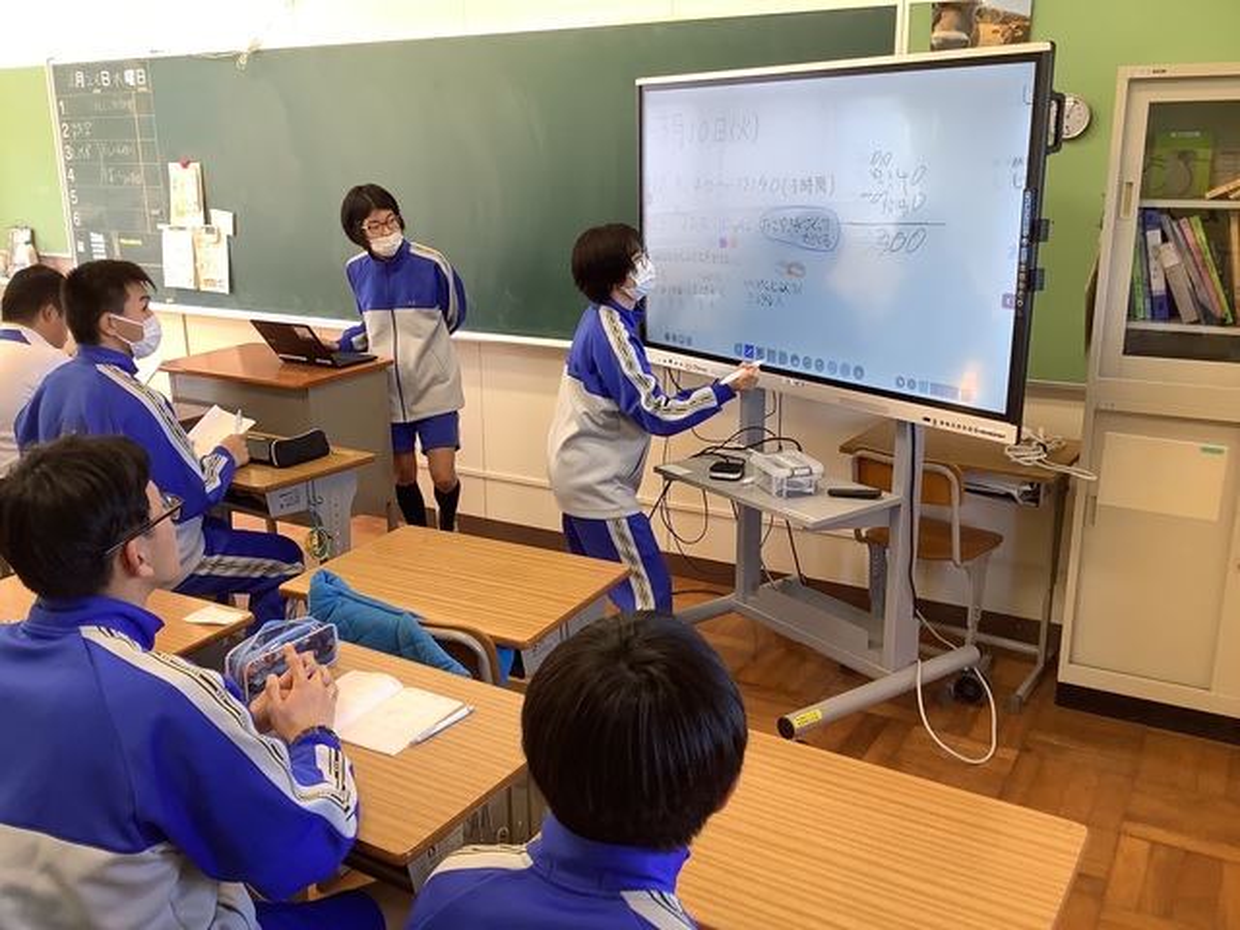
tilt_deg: -16.0
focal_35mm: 31
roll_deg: +0.6
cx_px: 620
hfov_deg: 58.4
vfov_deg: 45.4
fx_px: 1110
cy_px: 465
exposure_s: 1/60
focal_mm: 3.3
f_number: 2.4
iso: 64
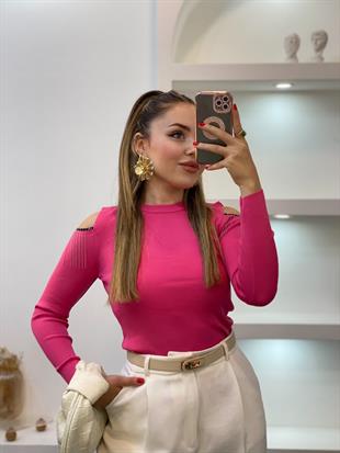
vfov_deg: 36.8
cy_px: 226
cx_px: 170
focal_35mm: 52
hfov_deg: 28.0
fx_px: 681
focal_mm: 6
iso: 80
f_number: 2
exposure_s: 1/100
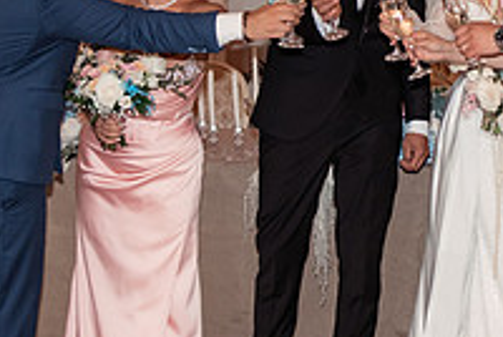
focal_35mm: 113
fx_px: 1581
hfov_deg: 17.8
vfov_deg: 12.1
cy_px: 44
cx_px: 455
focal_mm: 35
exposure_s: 1/250
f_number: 2.8
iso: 1250
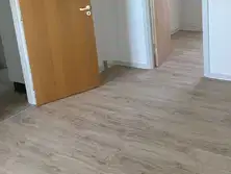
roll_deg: +3.9
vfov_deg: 30.4
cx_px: 144
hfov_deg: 40.1
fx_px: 314
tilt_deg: -13.9
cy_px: 44
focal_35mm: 47
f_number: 1.8
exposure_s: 1/60
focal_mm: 3.99
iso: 100
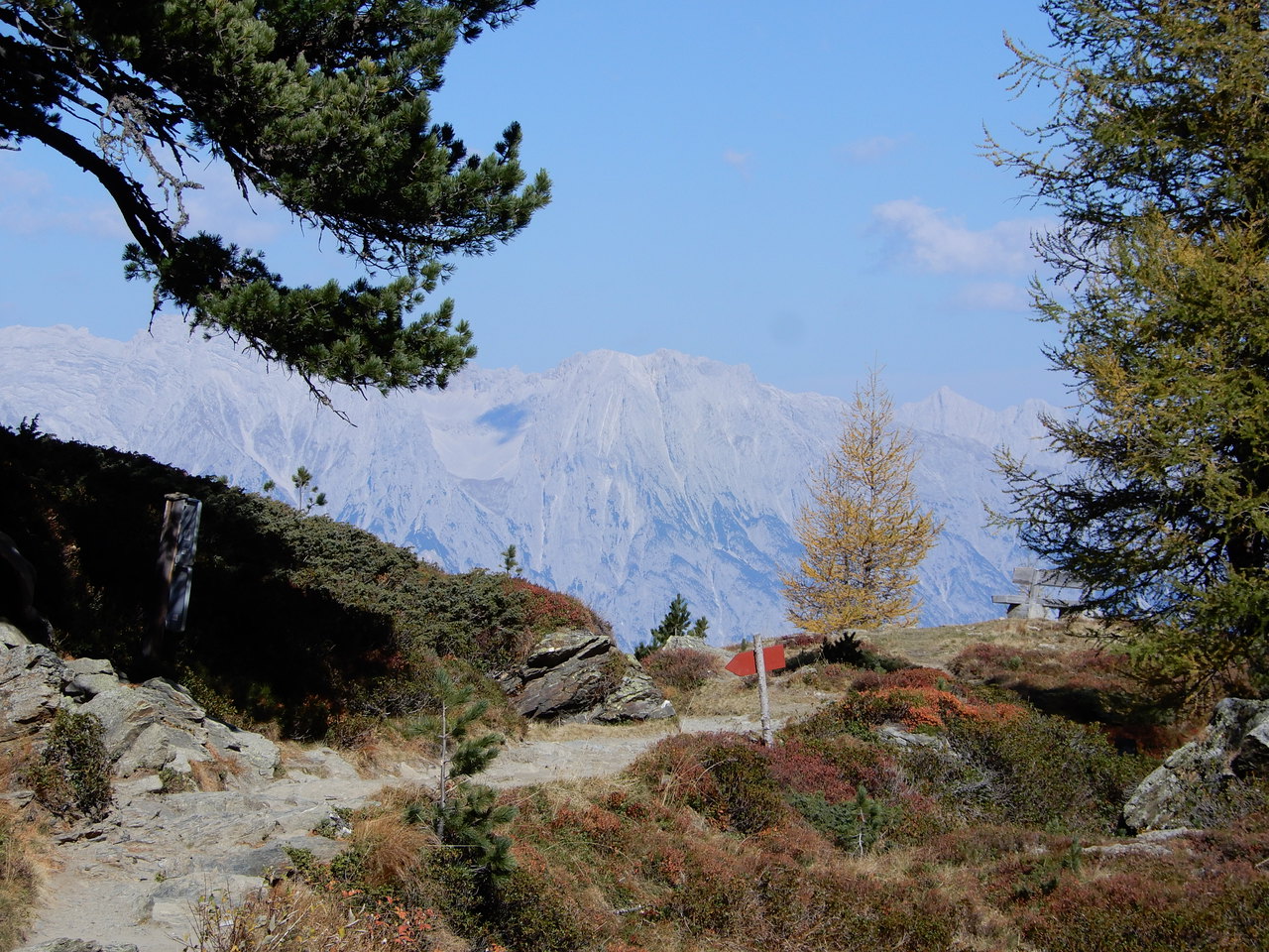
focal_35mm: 120
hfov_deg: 16.4
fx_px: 4399
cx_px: 634
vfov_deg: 12.3
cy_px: 476
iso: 80
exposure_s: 1/640
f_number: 5
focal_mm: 21.4
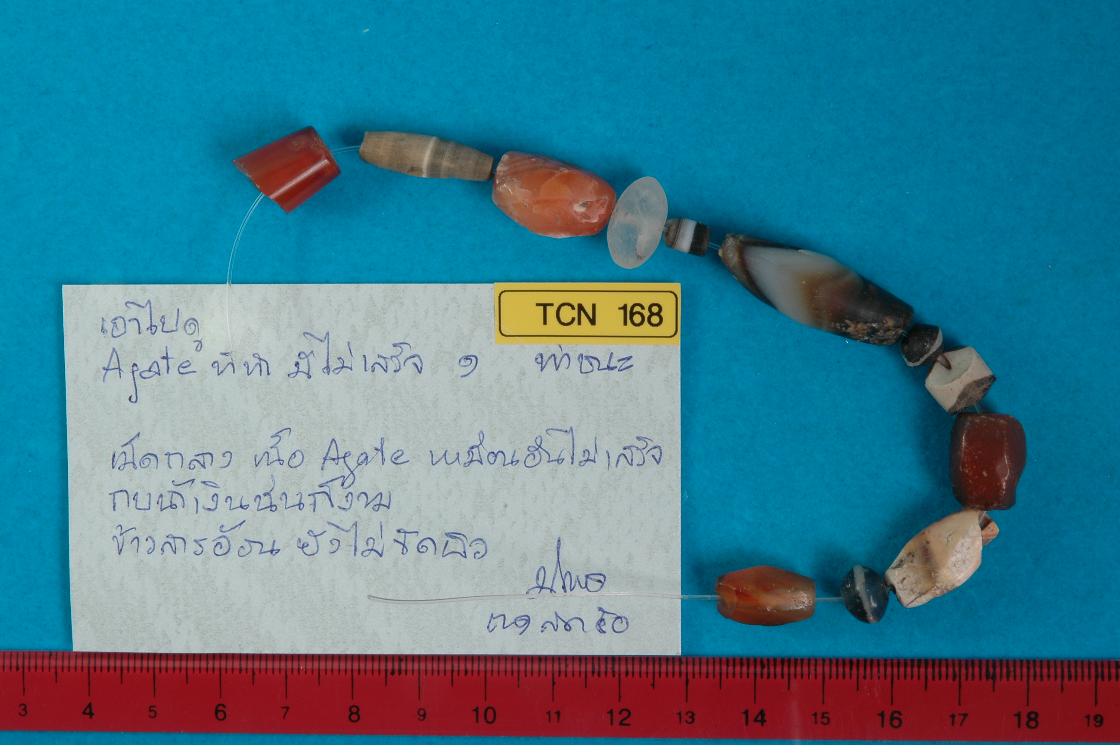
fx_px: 3264
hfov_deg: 19.5
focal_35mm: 105
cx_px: 560
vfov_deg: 13.0
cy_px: 372
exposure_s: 1/5
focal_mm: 70
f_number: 29
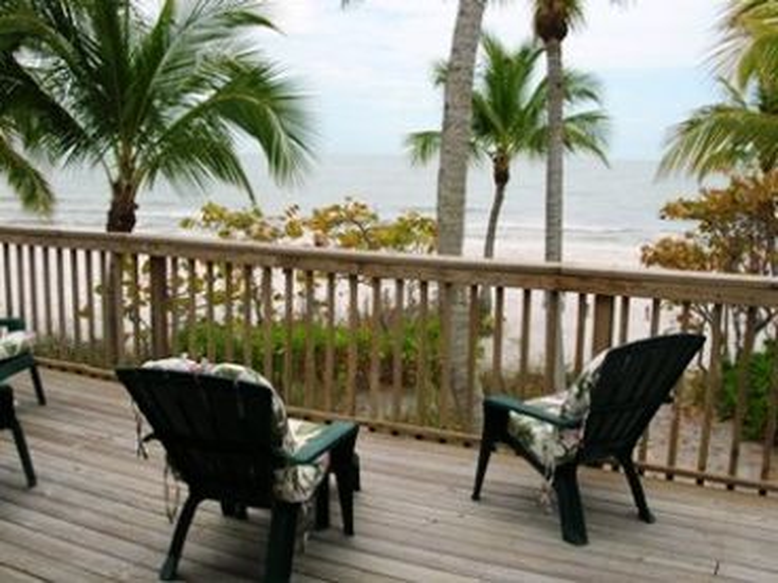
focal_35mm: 36
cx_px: 389
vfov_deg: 39.7
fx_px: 809
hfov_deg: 51.4
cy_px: 292
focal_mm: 6
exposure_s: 1/600
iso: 50
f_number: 3.7
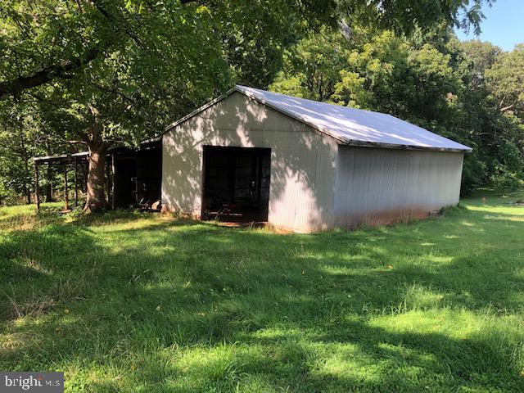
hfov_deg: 63.4
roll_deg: -2.4
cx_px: 262
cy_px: 196
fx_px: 424
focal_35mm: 28
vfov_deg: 49.7
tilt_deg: -6.2
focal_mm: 3.99
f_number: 1.8
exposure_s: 1/127
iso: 20
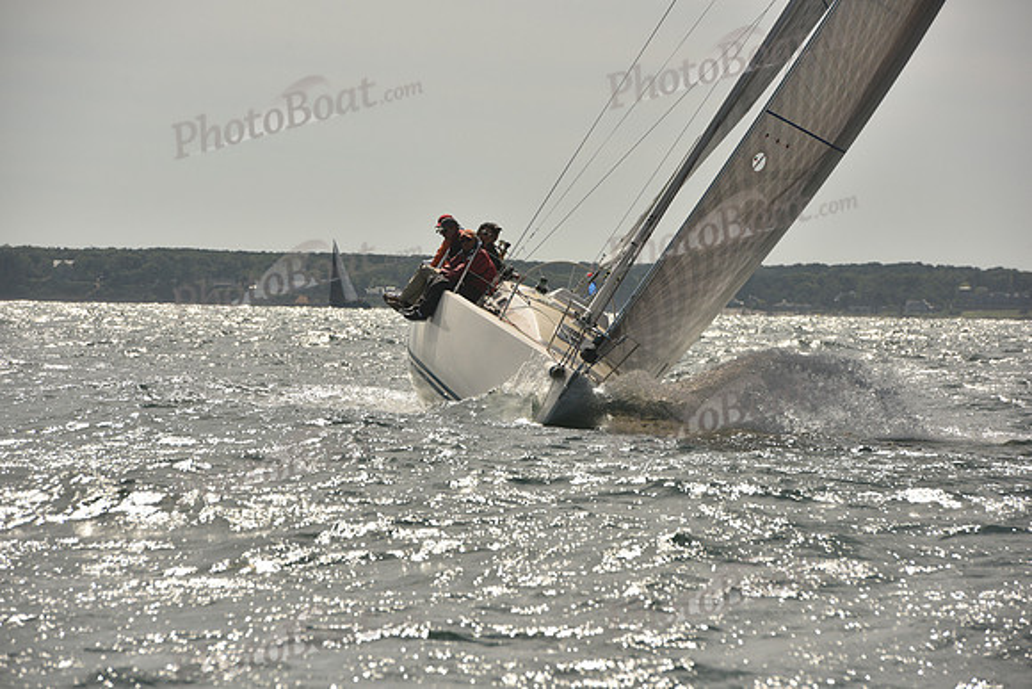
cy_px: 344
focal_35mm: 200
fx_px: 5734
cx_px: 516
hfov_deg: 10.3
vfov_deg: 6.9
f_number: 9
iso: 320
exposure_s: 1/1000
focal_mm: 200
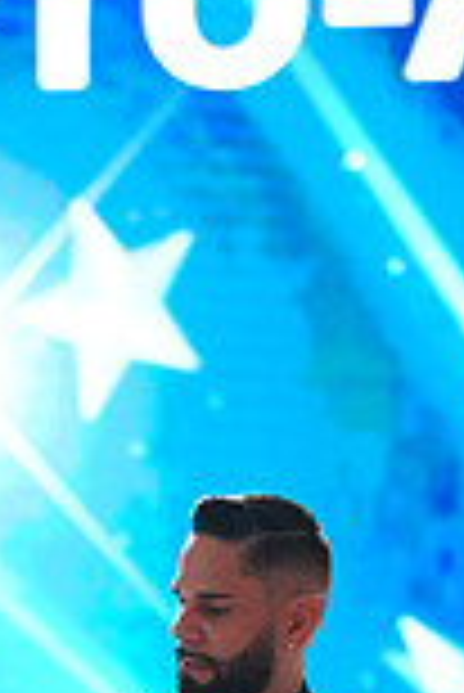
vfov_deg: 4.1
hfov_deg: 2.8
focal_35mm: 500
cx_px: -128
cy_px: 1161
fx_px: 9644
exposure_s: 1/400
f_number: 2.8
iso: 1250
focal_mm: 133
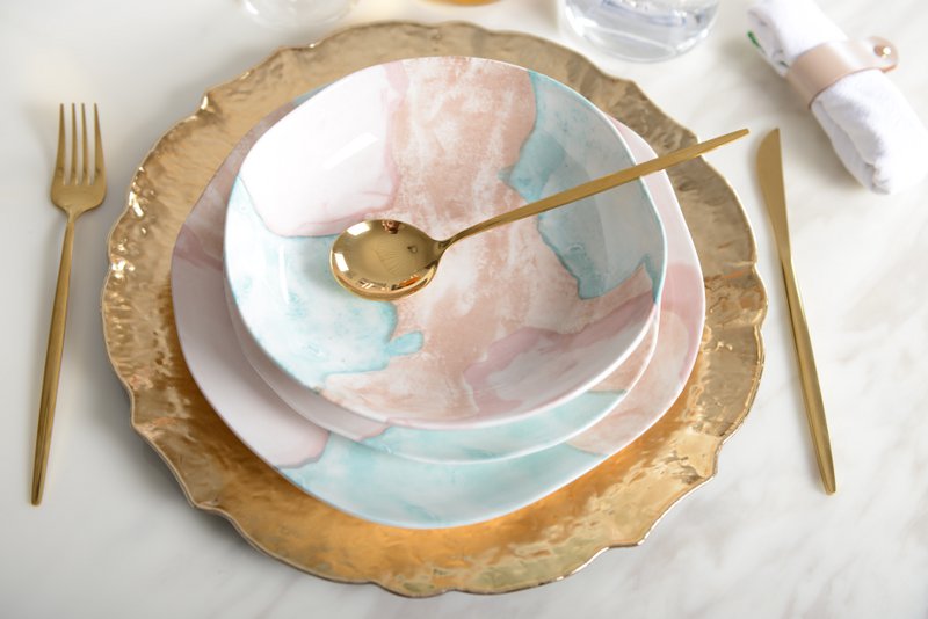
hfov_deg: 43.6
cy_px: 310
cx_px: 464
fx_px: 1160
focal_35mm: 45
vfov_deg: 29.9
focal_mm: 45
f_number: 4
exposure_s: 1/200
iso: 100
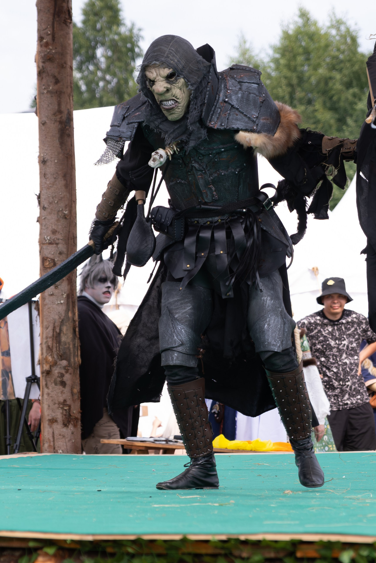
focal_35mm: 131
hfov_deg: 10.5
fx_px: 2052
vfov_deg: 15.6
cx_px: 179
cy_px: 238
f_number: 3.2
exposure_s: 1/1000
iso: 160
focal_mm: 55
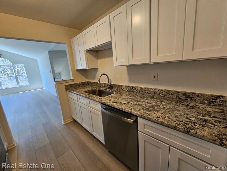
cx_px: 114
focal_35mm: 13
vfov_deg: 89.9
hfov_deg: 106.2
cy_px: 86
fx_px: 85
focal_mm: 2.2
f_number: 2.2
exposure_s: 1/60
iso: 80
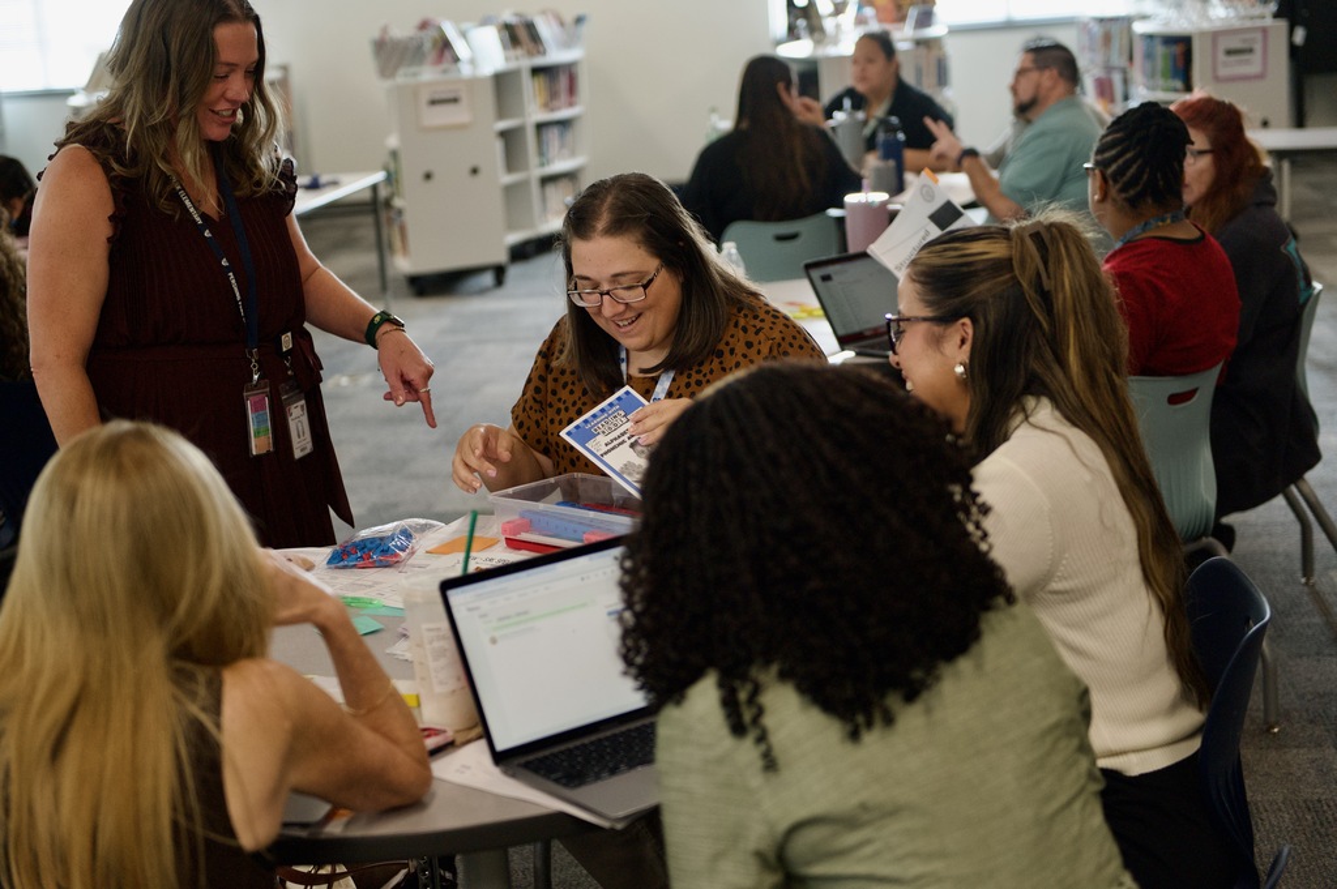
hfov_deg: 34.5
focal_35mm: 58
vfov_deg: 23.3
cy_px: 444
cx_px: 668
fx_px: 2152
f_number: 2.8
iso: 2000
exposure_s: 1/320
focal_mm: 58
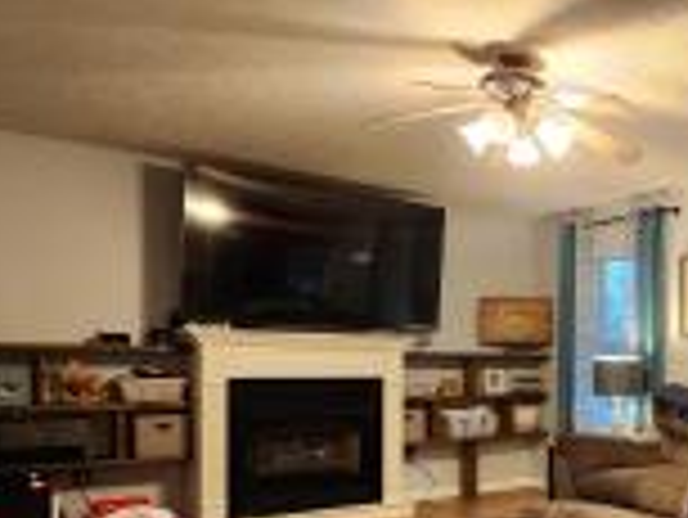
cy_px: 378
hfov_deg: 44.1
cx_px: 719
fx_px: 676
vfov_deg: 40.8
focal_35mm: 34
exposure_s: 1/30
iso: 400
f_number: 2.2
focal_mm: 2.2
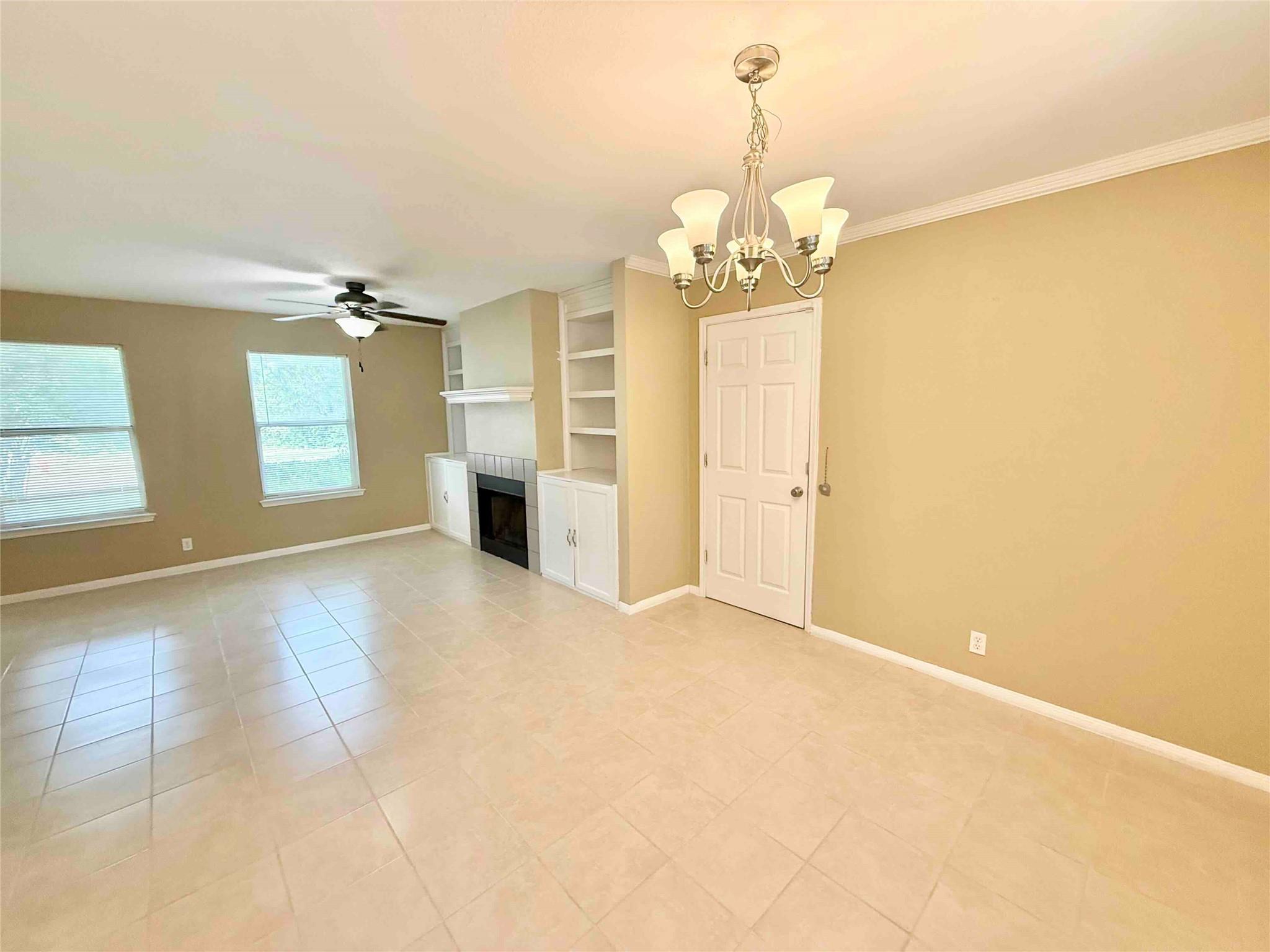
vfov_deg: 85.7
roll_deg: +0.5
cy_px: 476
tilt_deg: -8.1
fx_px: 514
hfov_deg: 102.1
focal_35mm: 14
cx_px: 635
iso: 250
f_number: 2.2
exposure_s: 1/120
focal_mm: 2.22
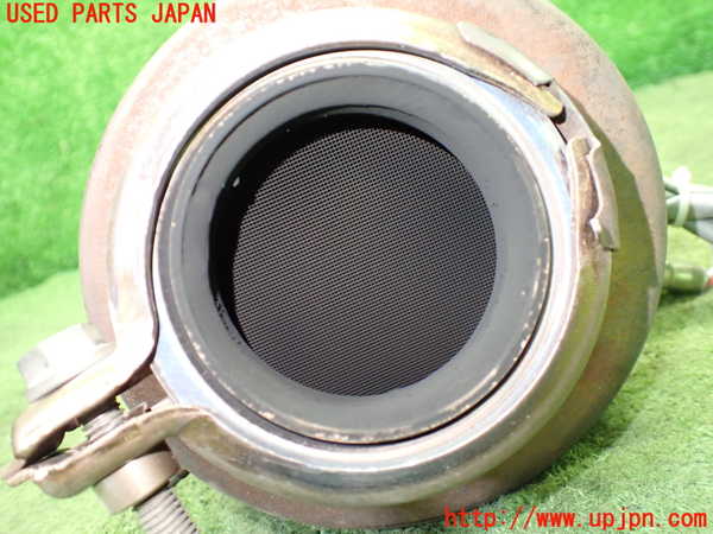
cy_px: 267
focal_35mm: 30
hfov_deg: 60.0
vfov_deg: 46.8
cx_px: 356
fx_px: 618
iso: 800
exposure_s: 1/30
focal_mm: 5.4
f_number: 2.3
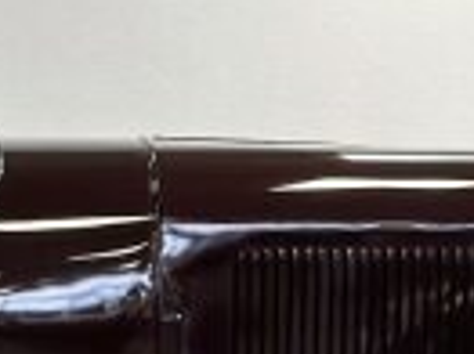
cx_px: -83
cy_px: 441
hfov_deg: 8.4
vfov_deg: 6.3
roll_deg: +0.5
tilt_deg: -6.4
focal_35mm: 235
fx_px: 3215
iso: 125
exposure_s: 1/60
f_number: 1.78
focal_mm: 6.86
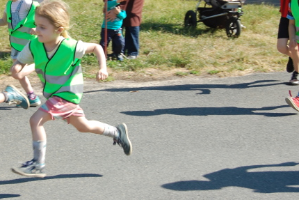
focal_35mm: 106
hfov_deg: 19.0
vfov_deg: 12.9
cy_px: 47
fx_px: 881
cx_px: 47
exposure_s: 1/250
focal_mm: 38
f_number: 8
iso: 200
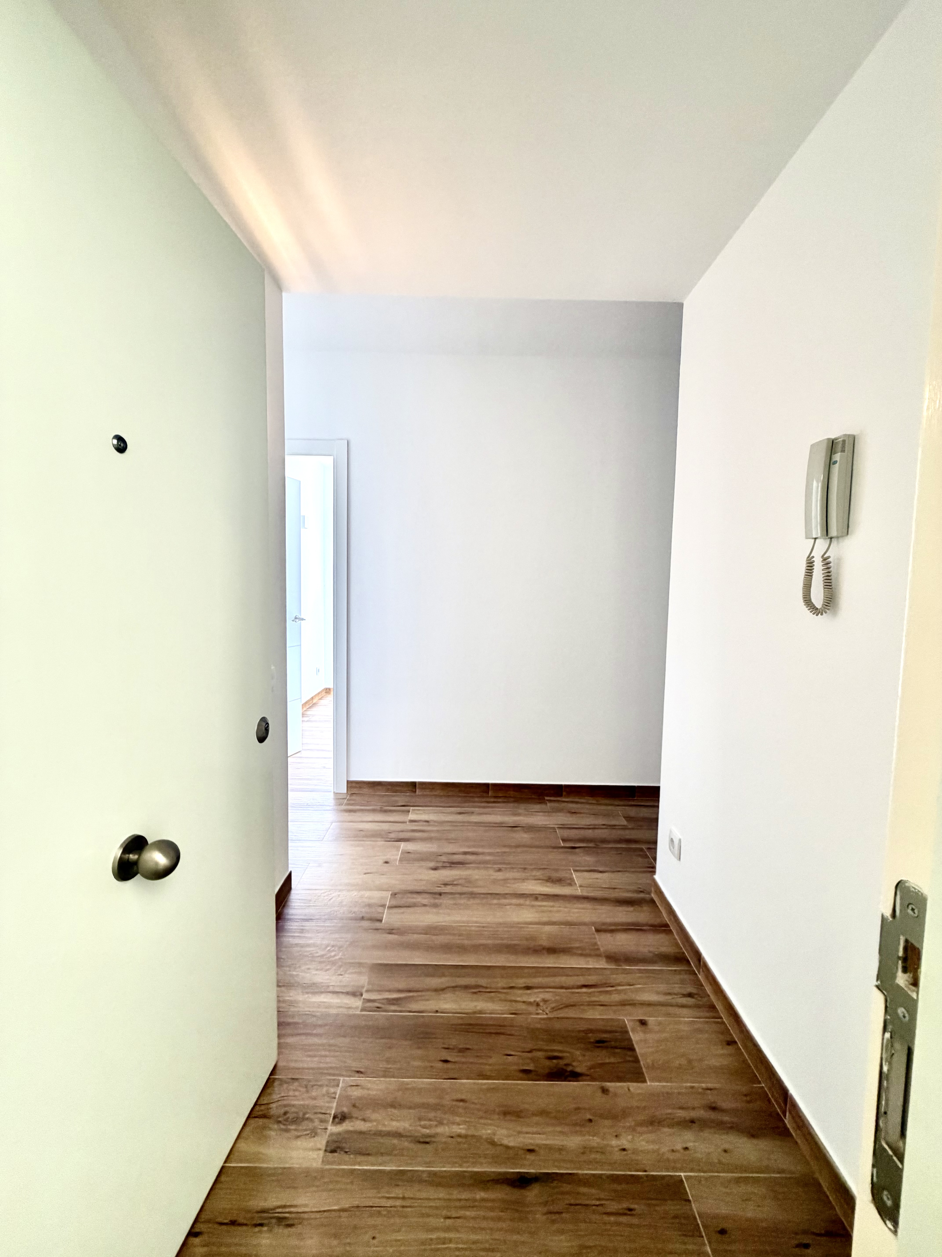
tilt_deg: -2.7
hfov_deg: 85.7
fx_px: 508
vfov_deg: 102.1
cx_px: 471
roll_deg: -1.3
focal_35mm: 14
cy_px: 628
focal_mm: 2.22
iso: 200
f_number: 2.2
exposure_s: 1/50
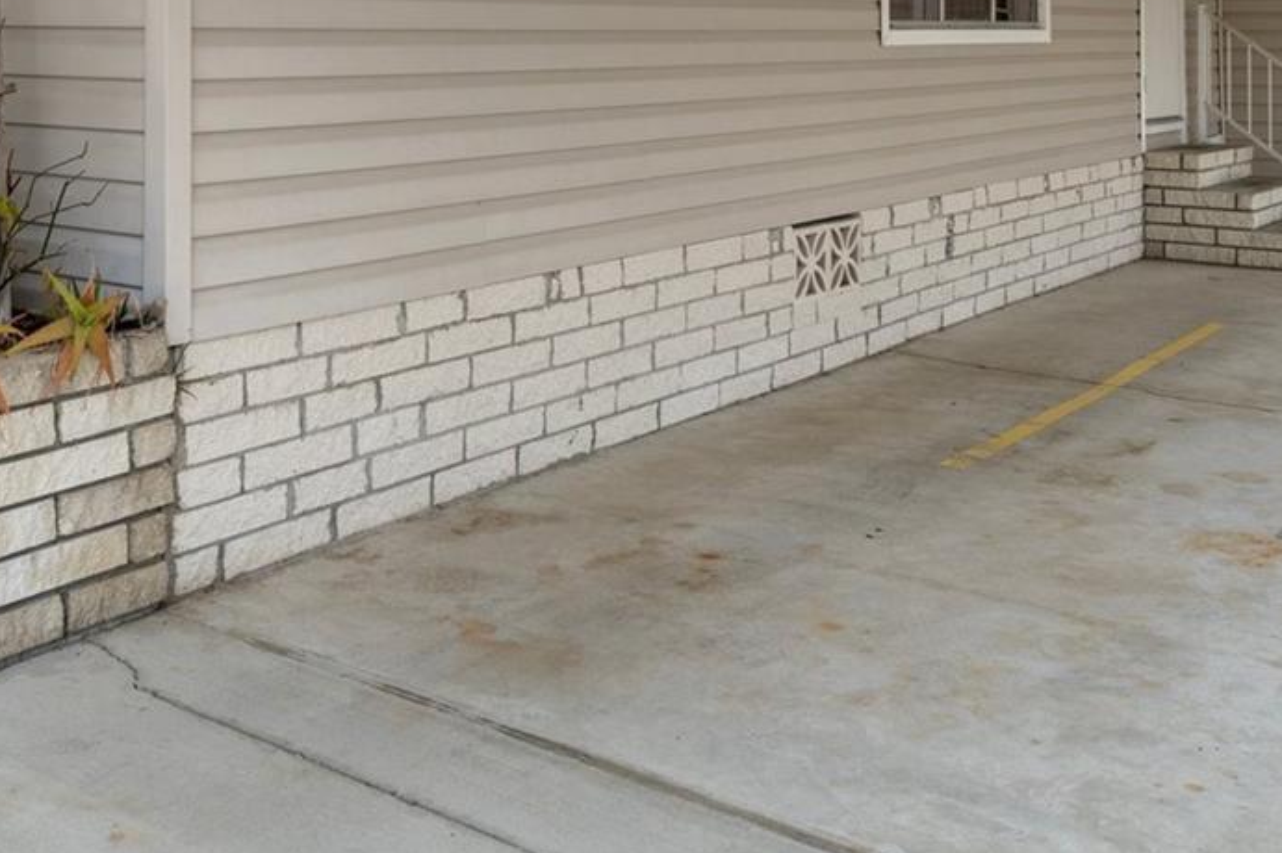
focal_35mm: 45
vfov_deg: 27.8
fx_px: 1607
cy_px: -20
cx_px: 495
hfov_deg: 43.2
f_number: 8
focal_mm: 13
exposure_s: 1/350
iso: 320
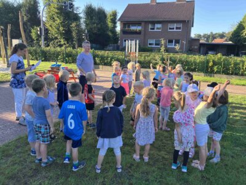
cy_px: 92
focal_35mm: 28
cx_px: 123
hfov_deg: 63.4
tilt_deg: -11.4
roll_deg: -2.3
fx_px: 199
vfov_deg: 49.7
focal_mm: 3.99
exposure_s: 1/261
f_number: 1.8
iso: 25
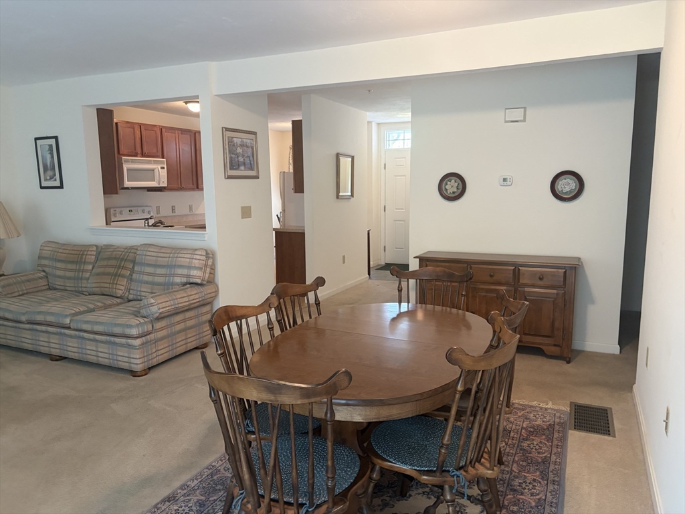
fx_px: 515
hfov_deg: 67.3
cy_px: 257
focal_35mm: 26
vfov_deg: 53.1
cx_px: 342
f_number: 1.6
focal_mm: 5.96
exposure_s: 1/60
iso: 250
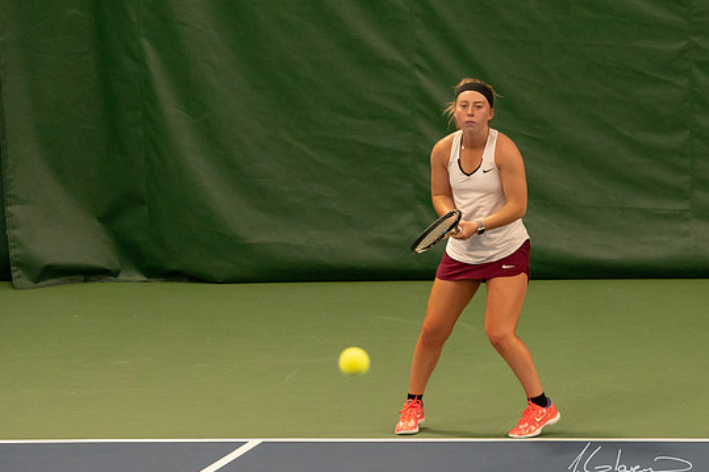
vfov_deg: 3.6
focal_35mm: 382
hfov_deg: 5.4
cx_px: 447
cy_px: 219
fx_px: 7521
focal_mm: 200
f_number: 4.5
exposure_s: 1/250
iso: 6400
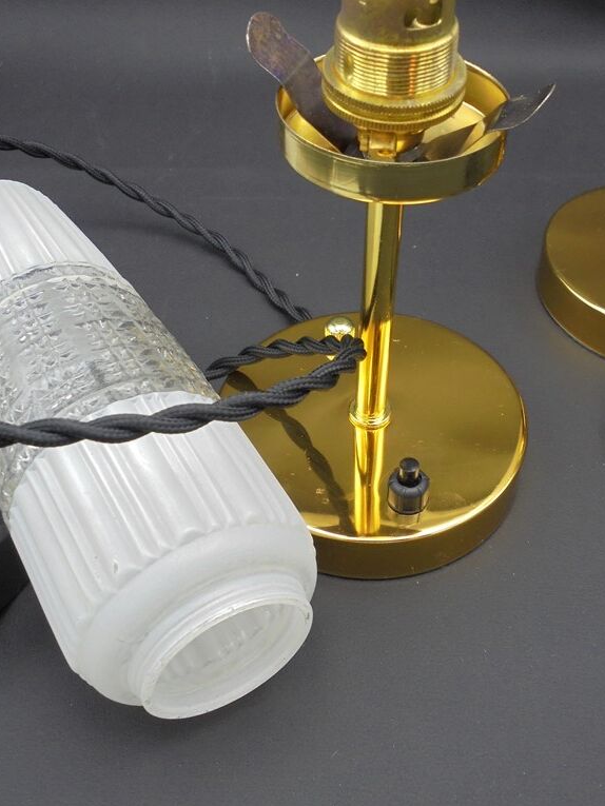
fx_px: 932
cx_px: 315
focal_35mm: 40
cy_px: 390
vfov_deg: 46.8
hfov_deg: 36.0
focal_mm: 6.1
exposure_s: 1/30
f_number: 4
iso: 250
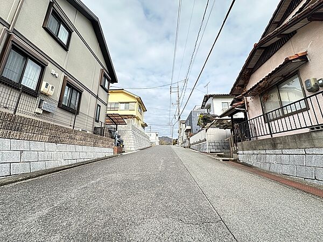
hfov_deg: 102.1
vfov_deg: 85.7
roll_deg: -0.5
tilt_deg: +14.6
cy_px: 121
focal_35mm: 14
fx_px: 131
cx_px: 162
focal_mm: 2.22
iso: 40
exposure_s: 1/445
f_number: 2.2
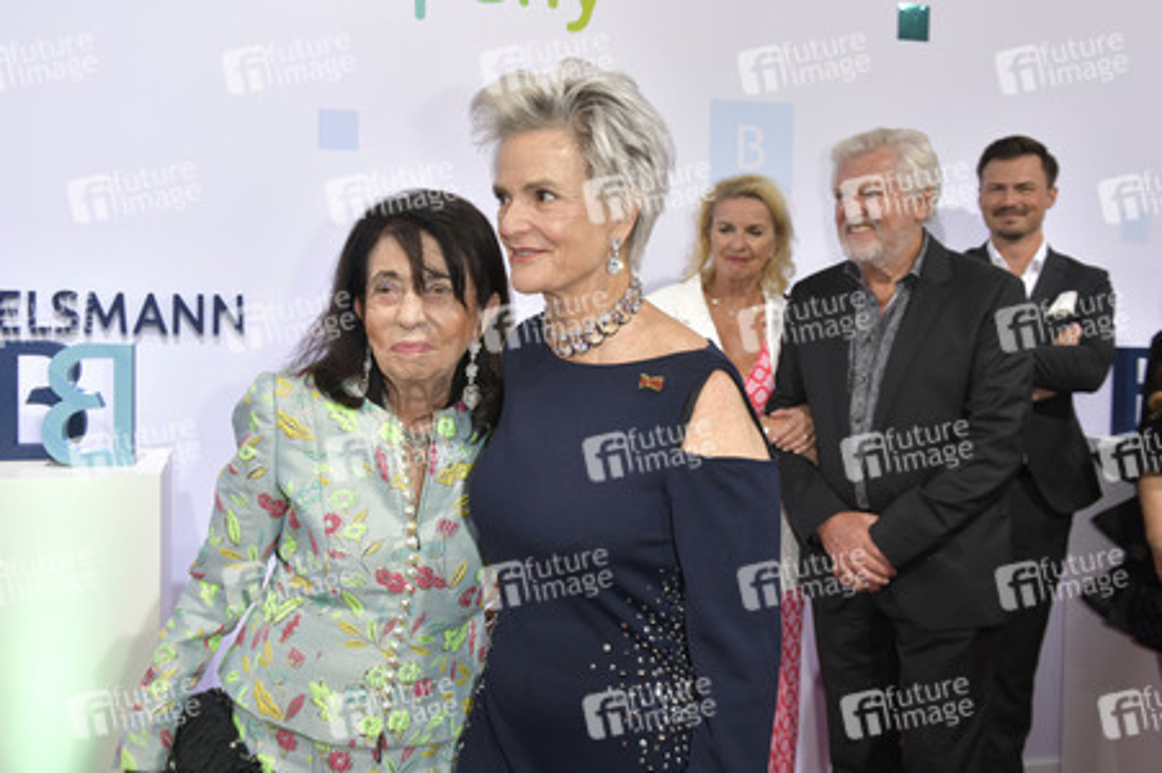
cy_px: 386
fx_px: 1129
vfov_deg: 37.8
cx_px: 581
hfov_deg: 54.5
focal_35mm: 35
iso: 320
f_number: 7.1
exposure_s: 1/160
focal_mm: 35
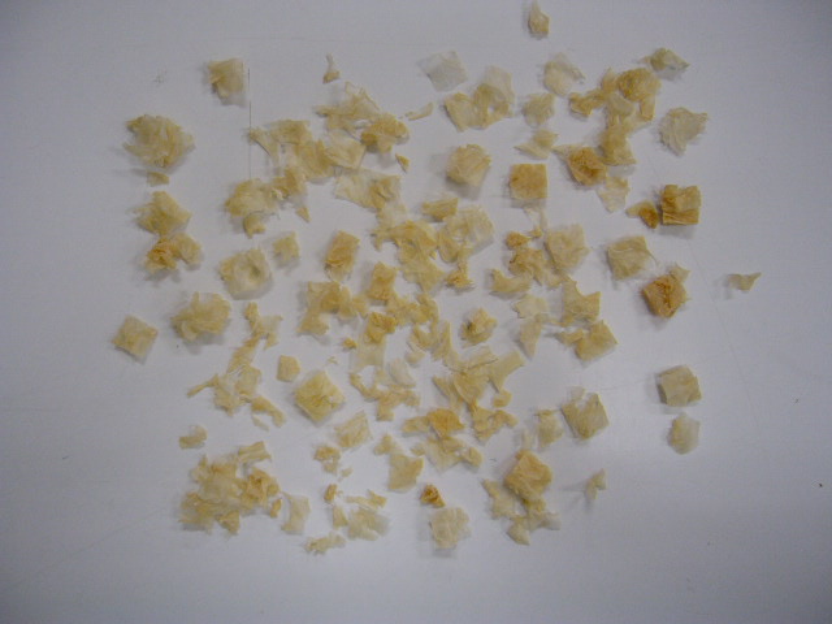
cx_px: 416
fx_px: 841
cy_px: 312
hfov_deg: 52.6
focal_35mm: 35
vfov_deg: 40.7
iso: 150
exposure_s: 1/30
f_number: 2.8
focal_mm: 5.8
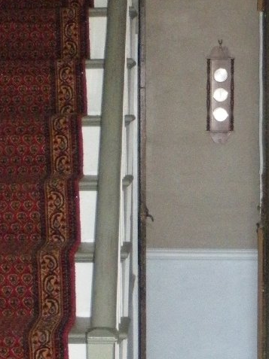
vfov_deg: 15.9
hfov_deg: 11.9
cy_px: 146
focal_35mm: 124
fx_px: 1287
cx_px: 186
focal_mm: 6.3
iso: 527
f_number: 3.5
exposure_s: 1/130
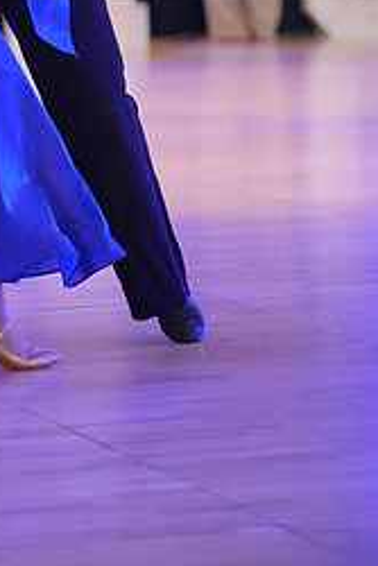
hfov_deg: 5.4
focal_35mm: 253
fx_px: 3979
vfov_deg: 8.1
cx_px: 42
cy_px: -79
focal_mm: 109
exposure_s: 1/500
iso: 6400
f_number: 2
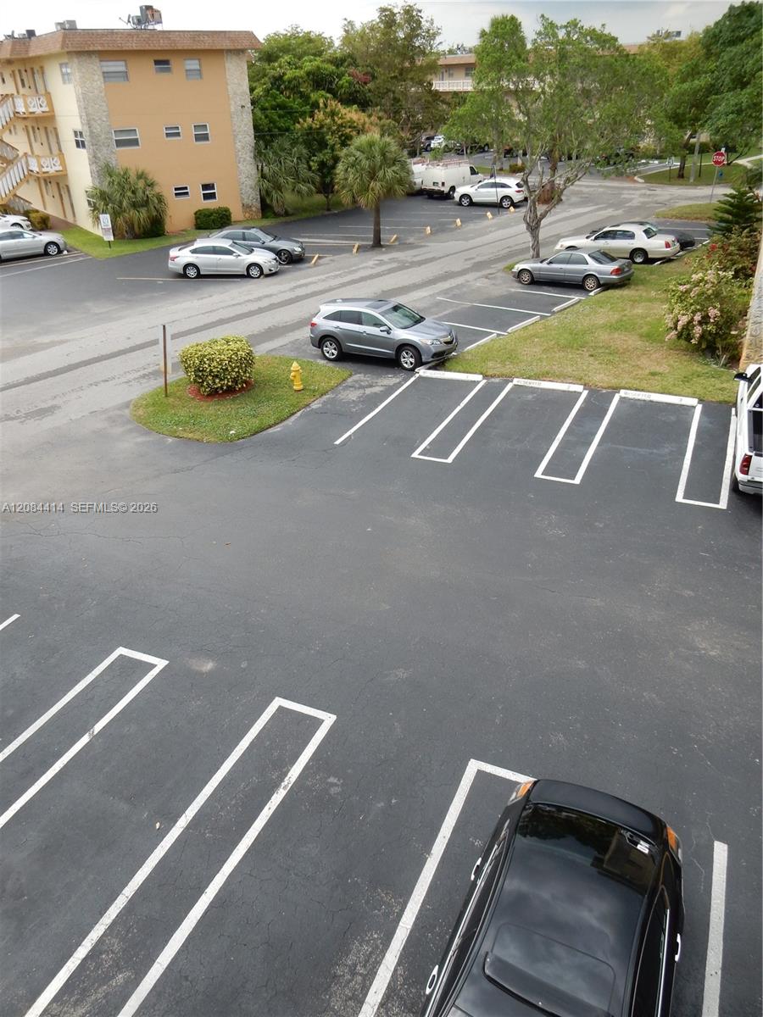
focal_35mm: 25
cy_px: 508
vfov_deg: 69.4
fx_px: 735
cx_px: 382
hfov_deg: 54.9
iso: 125
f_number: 3.7
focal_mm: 4.5
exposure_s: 1/500
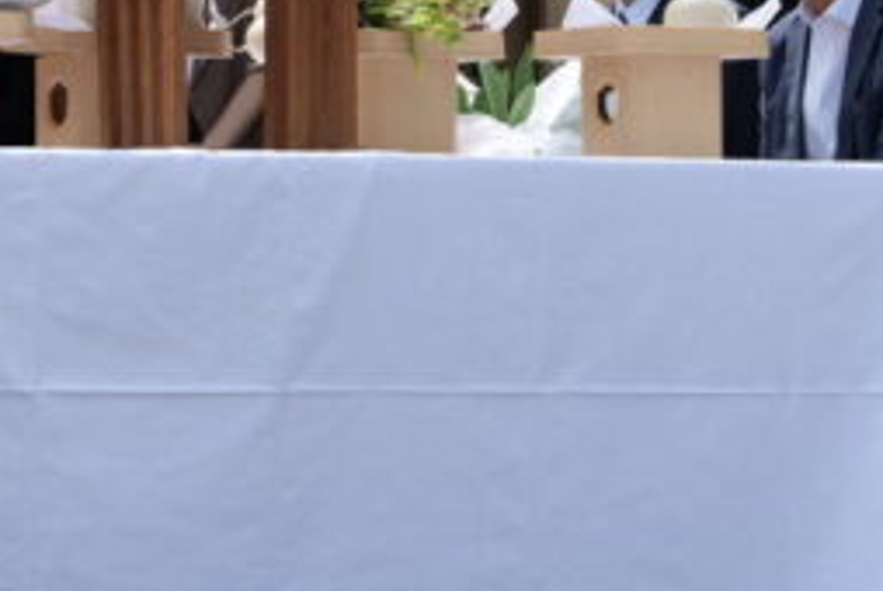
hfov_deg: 7.2
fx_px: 6925
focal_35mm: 282
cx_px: -309
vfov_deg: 4.9
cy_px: -256
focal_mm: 70
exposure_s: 1/500
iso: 100
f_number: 5
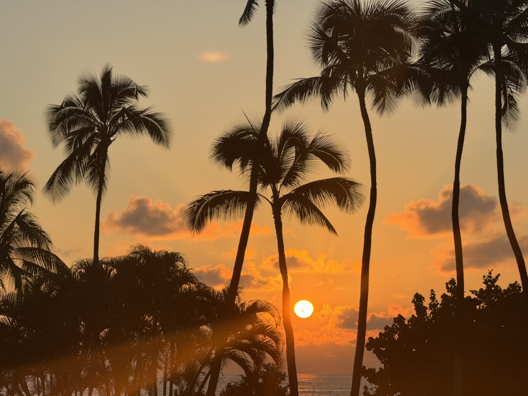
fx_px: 1830
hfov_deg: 16.4
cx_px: 264
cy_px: 198
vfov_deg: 12.3
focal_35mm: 120
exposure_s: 1/1613
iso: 50
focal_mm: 15.66
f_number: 2.8
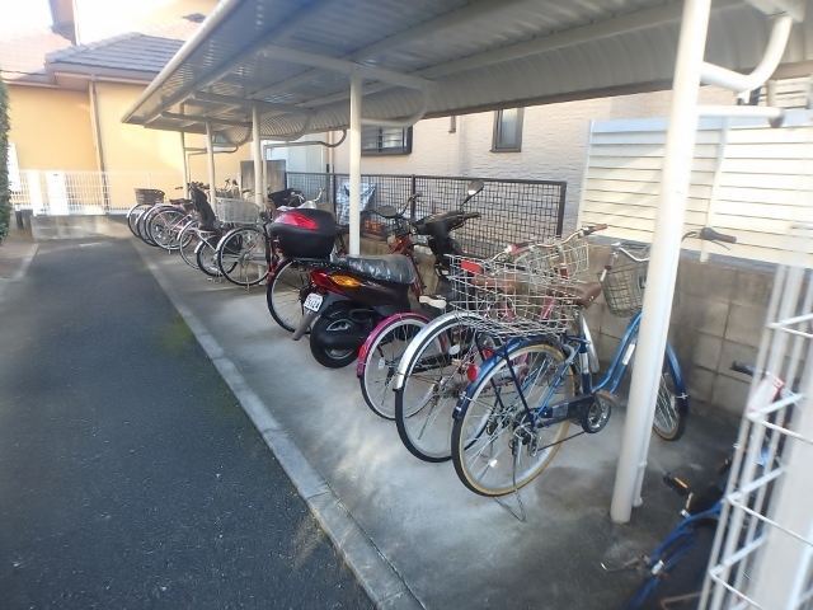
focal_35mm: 21
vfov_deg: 63.4
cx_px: 406
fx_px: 493
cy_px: 305
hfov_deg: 79.0
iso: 125
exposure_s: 1/60
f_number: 3.5
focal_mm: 3.7
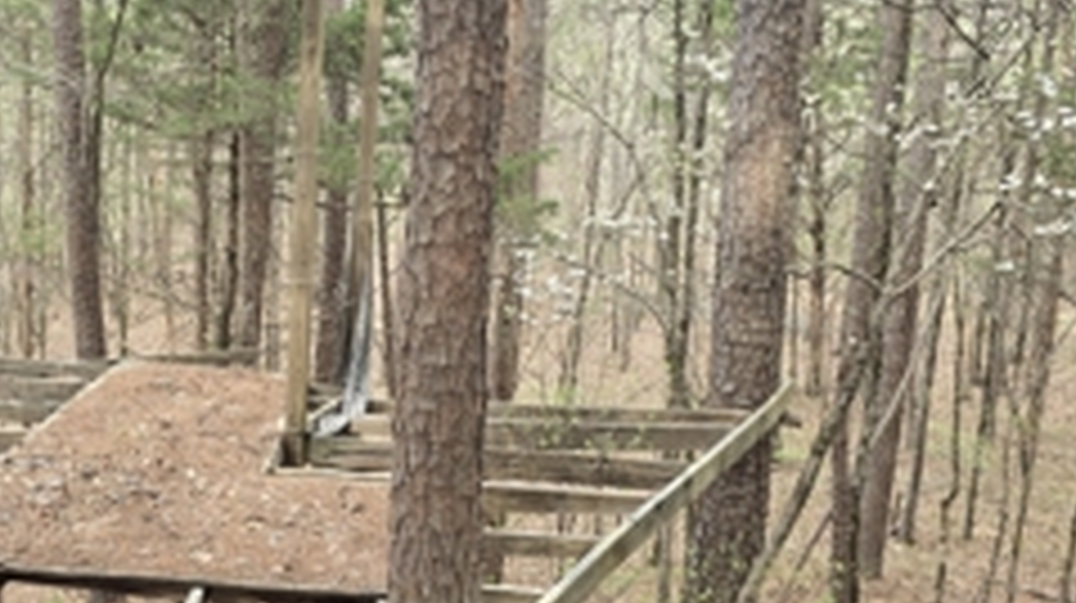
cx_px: 306
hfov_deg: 47.1
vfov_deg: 28.2
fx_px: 1197
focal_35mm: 42
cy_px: 378
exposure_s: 1/180
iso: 80
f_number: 1.7
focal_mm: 6.3
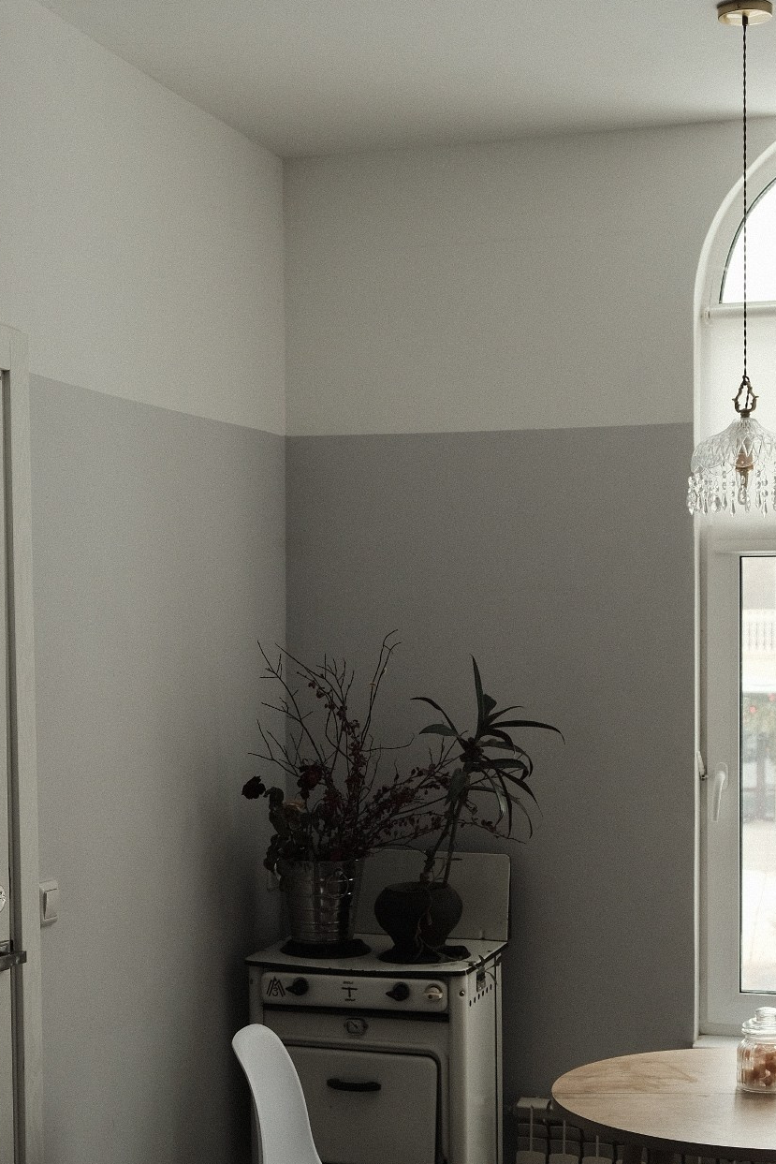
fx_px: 1939
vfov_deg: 33.1
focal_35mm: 60
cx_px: 360
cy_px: 764
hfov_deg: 22.6
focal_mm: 27.7
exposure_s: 1/30
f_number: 4
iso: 800
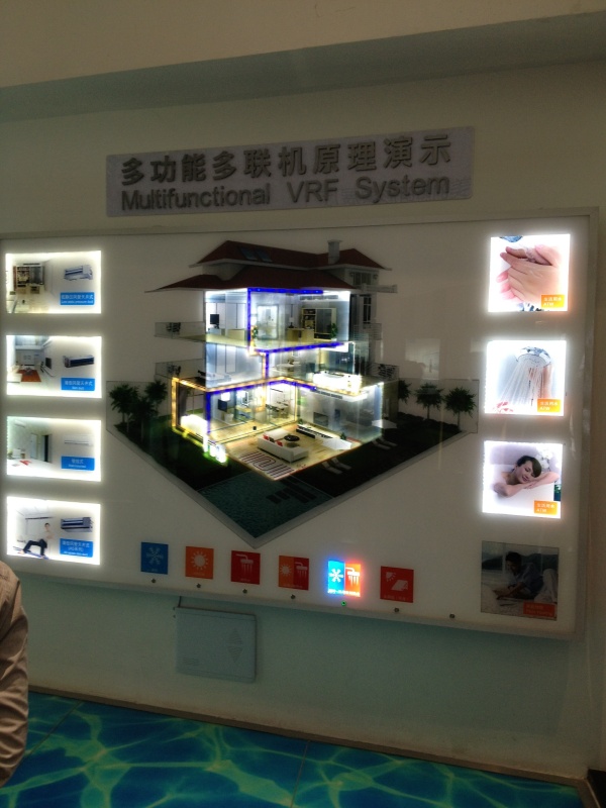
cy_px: 404
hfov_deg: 40.7
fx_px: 817
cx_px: 303
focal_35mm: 35
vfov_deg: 52.6
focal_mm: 4.28
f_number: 2.4
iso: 50
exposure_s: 1/30
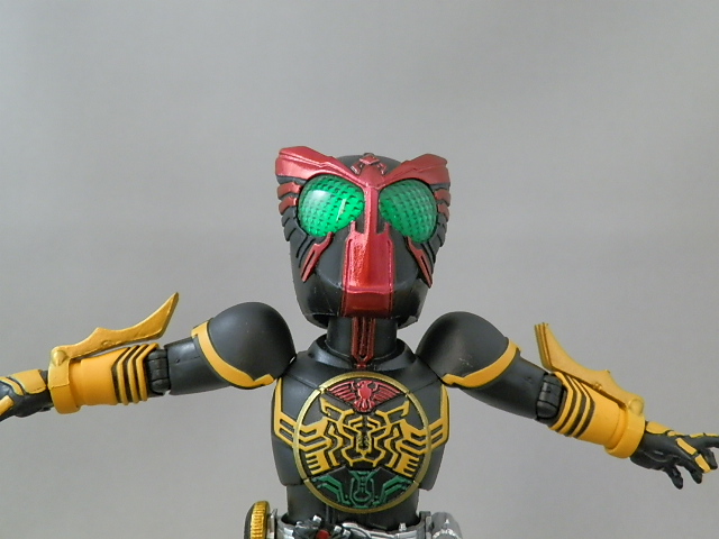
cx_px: 360
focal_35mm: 34
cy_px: 270
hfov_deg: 54.0
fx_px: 706
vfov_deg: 41.8
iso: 200
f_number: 3.5
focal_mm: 6.17
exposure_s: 1/8
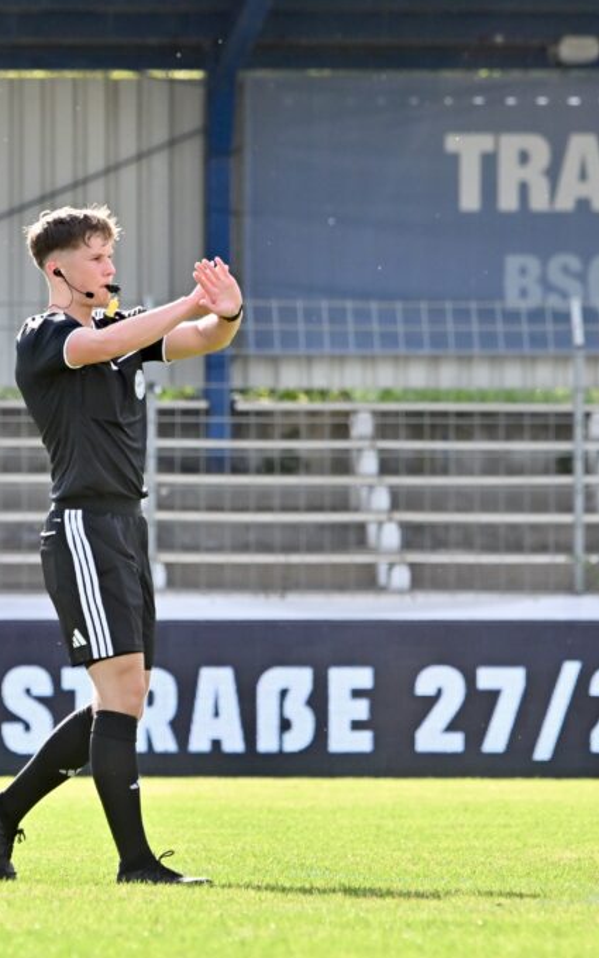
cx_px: 59
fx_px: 10030
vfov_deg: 5.5
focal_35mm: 384
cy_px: 480
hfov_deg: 3.4
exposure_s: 1/1600
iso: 900
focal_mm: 250
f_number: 5.6
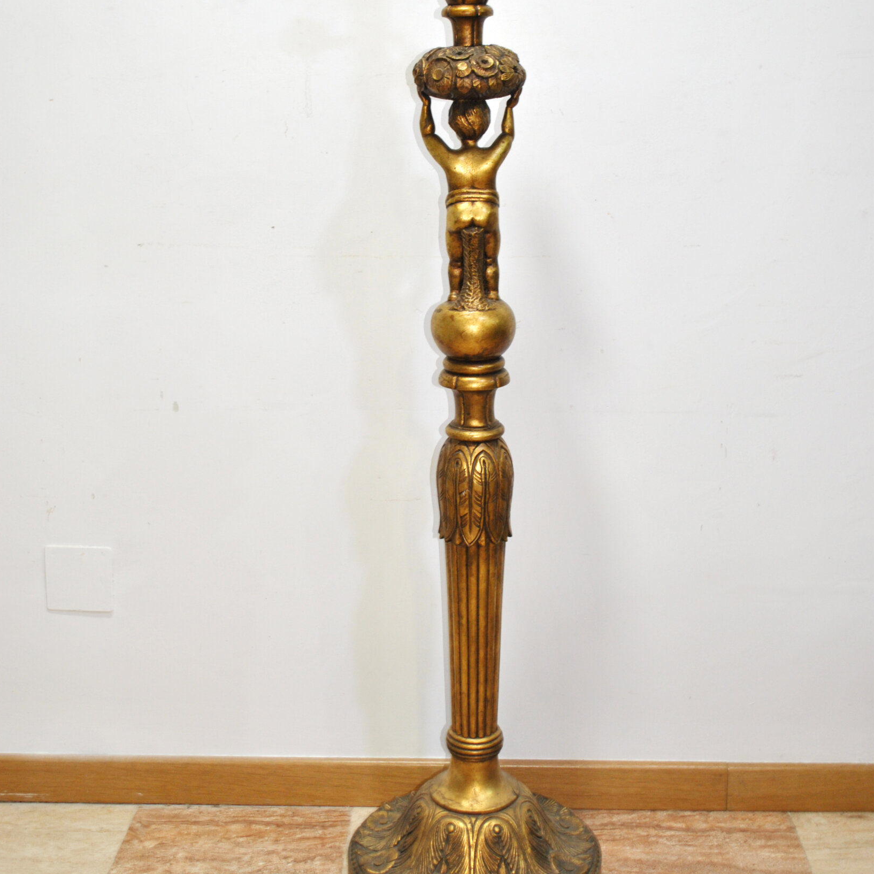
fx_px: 1371
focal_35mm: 48
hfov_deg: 35.4
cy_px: 316
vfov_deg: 35.1
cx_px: 443
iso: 200
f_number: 4
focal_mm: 24
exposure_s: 1/13
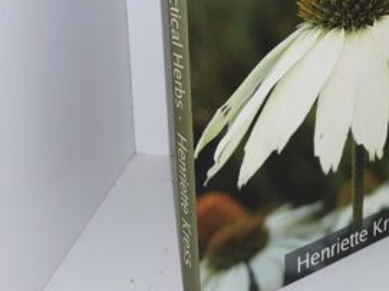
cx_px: 316
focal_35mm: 62
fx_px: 696
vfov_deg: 23.0
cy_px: 29
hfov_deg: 30.4
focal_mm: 3.7
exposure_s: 1/120
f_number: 1.7
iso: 40
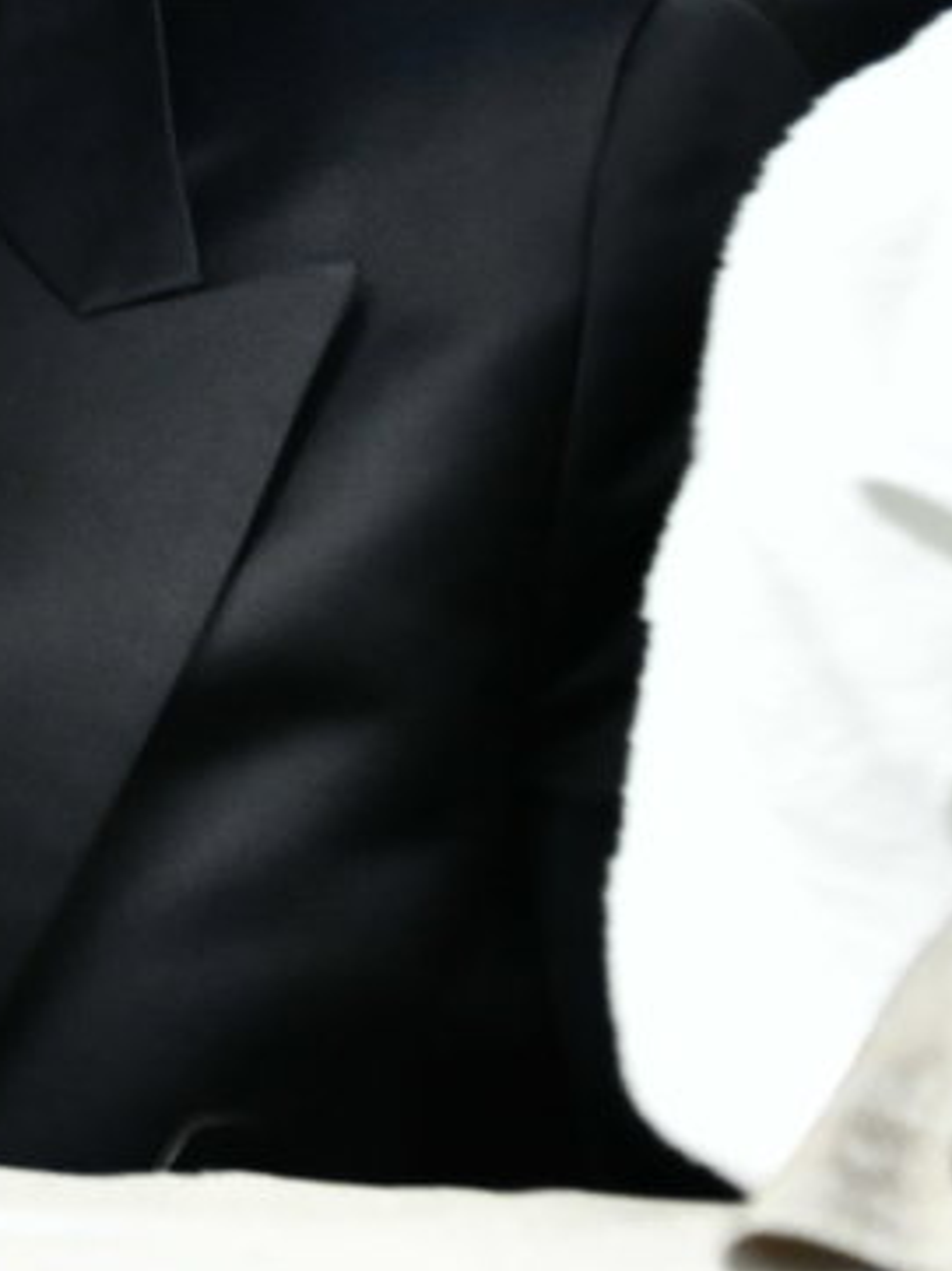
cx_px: -1356
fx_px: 11197
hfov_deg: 4.7
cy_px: -307
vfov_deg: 6.5
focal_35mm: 305
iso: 3200
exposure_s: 1/200
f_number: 5.6
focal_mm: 82
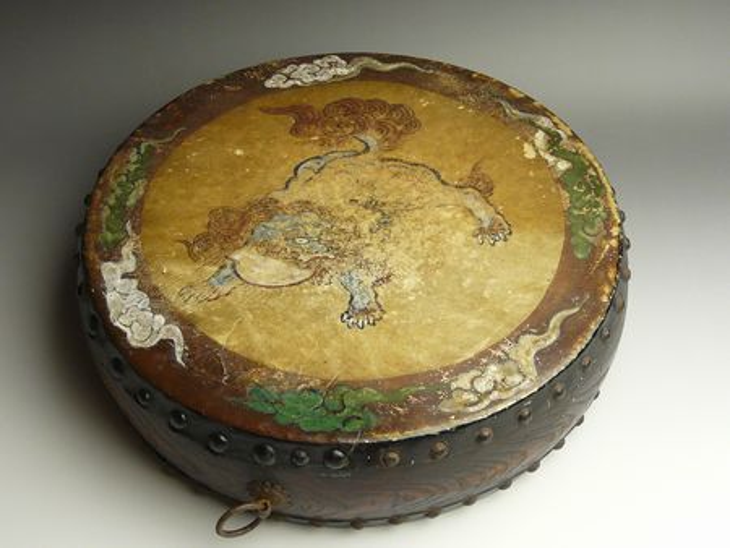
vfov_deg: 28.6
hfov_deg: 37.5
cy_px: 274
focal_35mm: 51
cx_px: 365
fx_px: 1076
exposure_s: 1/40
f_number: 2.8
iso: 100
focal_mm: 5.2
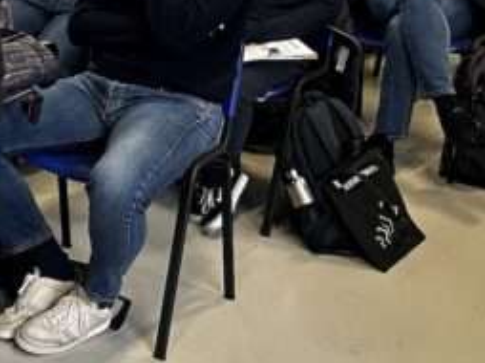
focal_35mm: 82
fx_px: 1148
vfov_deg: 17.9
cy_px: 115
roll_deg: -0.5
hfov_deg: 22.1
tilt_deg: -17.7
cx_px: -94
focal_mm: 5.7
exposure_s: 1/50
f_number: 1.5
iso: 200
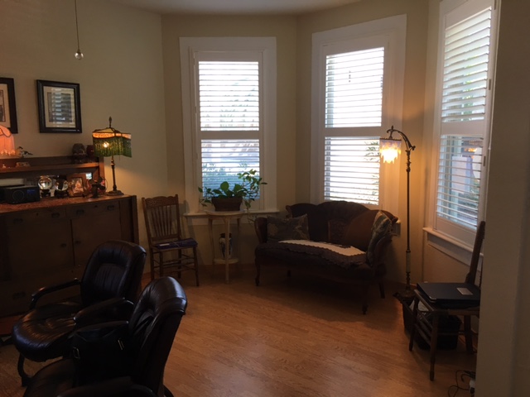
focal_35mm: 29
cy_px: 198
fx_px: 444
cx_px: 265
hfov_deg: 61.7
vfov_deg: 48.2
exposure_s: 1/30
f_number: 2.2
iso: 32
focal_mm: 4.15
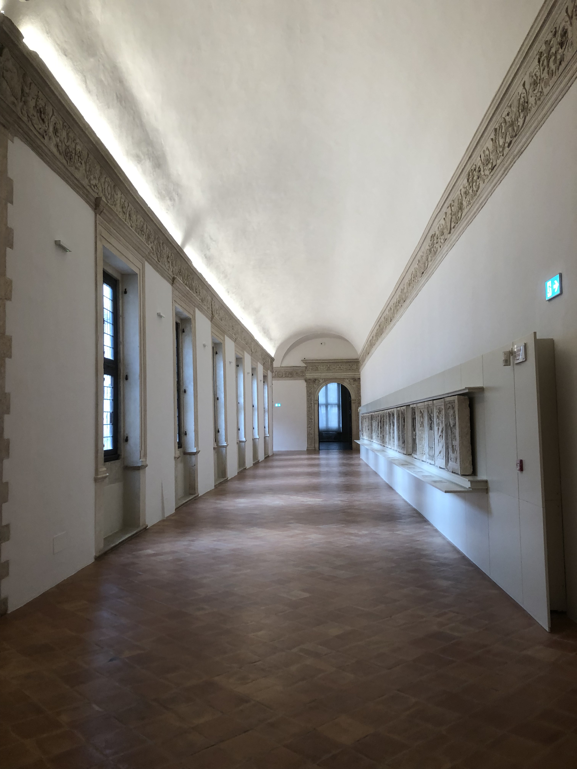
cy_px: 384
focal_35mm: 28
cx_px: 288
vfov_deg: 63.4
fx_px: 622
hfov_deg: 49.7
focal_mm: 4
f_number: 1.8
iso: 25
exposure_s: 1/33
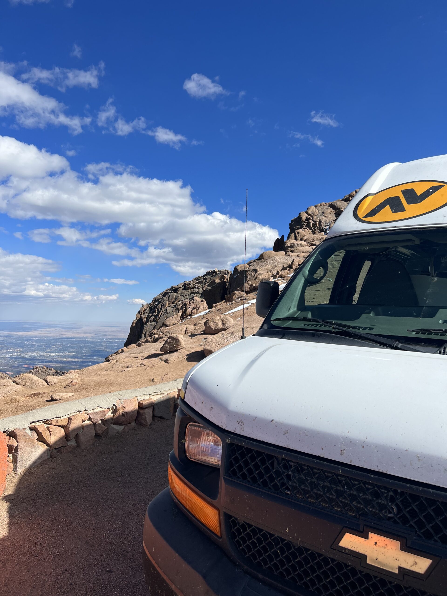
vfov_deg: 67.3
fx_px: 448
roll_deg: -0.8
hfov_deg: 53.1
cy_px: 298
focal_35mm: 26
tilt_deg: +3.1
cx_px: 224
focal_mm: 5.7
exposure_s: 1/5587
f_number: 1.5
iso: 50
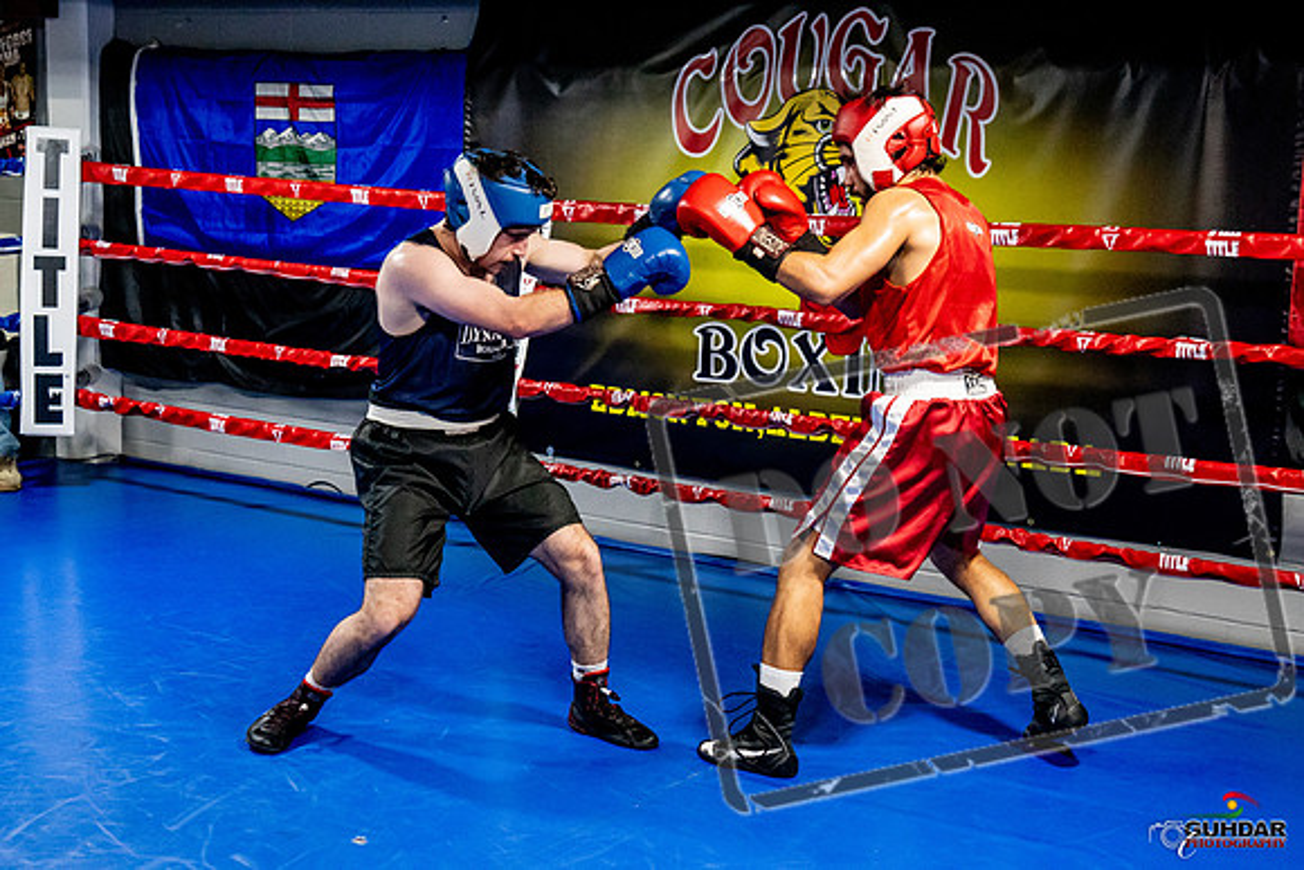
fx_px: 1884
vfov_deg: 26.0
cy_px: 435
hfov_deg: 38.2
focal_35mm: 52
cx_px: 652
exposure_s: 1/800
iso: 5000
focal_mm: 35
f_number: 2.8
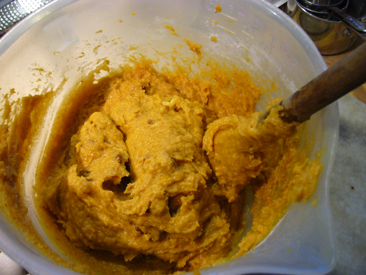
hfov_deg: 52.6
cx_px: 183
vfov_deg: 40.7
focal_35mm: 35
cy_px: 138
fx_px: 370
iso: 200
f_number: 2.8
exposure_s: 1/13
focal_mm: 5.8
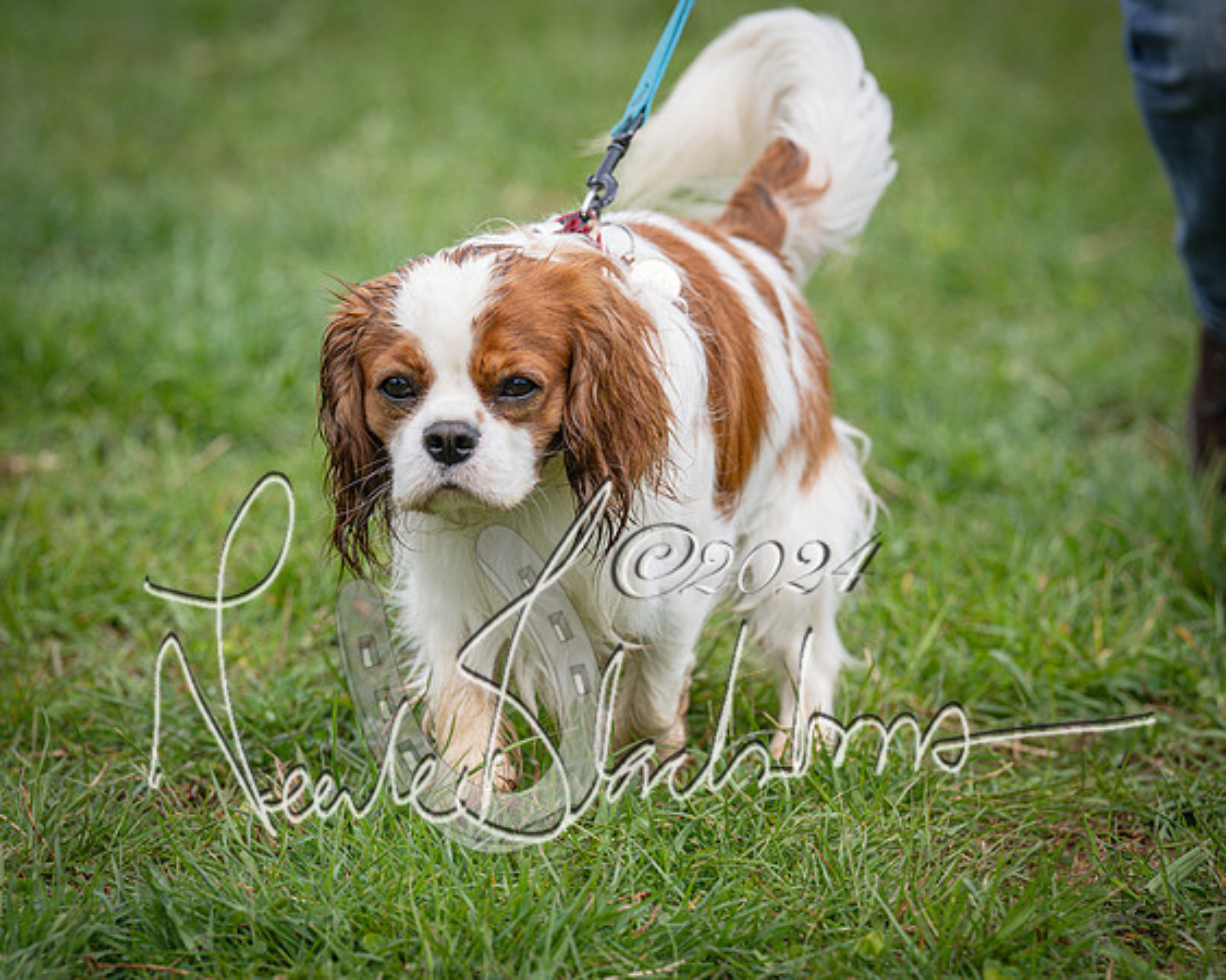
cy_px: 655
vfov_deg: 7.3
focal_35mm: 213
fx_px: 7722
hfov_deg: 9.1
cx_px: 473
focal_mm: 140
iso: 400
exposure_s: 1/2000
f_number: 4
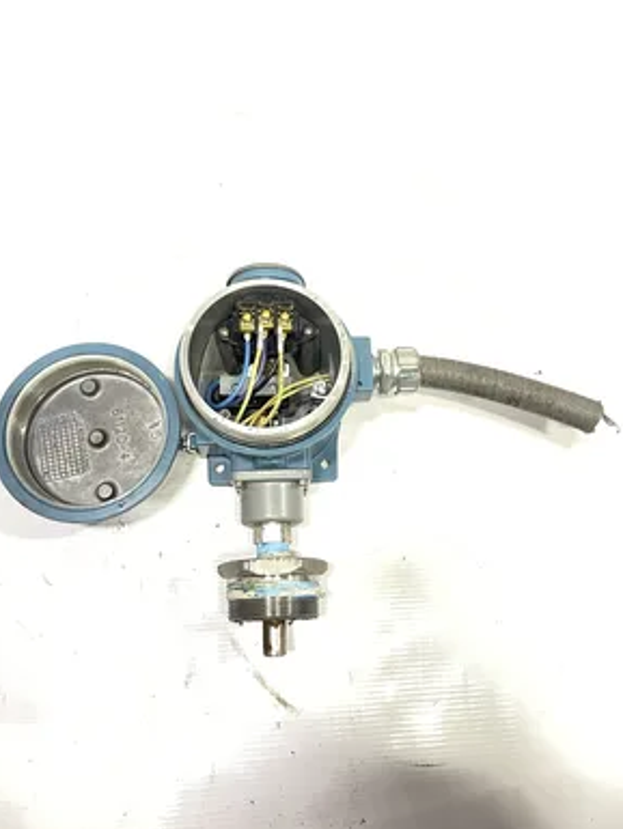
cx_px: 308
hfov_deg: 51.4
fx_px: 648
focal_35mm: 27
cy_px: 413
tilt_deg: -74.1
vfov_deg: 65.3
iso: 320
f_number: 1.6
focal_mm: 4.2
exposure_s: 1/60
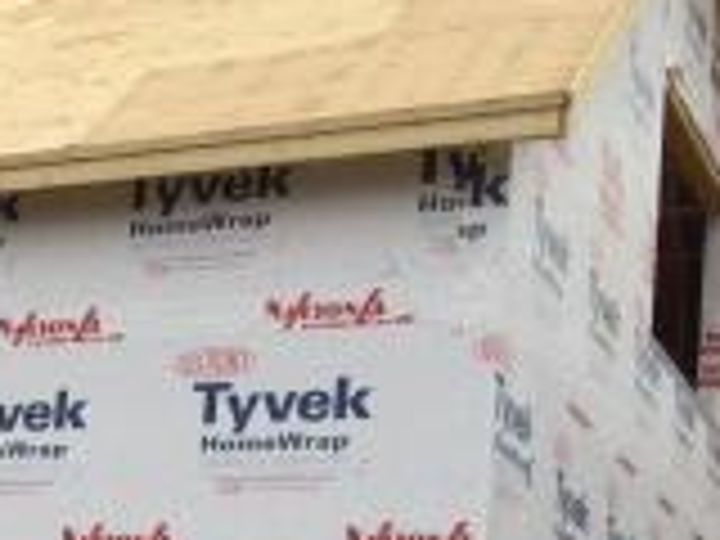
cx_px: -549
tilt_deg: +4.0
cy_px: 652
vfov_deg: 13.7
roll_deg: -4.8
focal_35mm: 105
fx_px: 2184
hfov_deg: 16.0
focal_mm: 4.15
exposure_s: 1/2053
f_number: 2.2
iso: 32
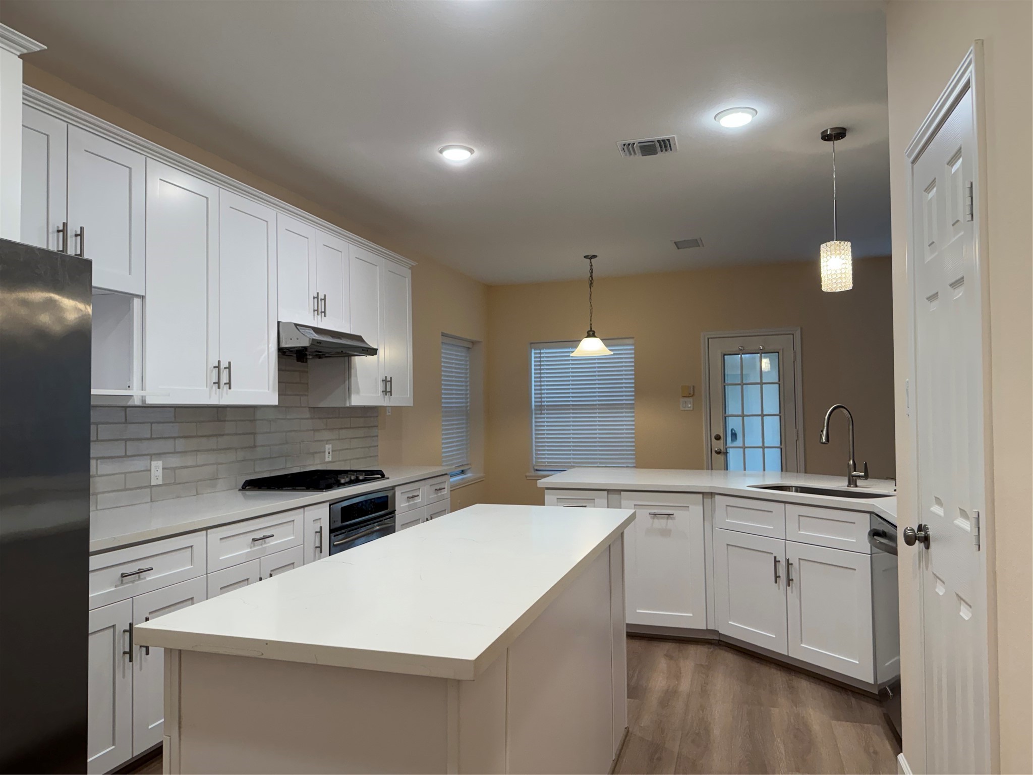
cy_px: 388
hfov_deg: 71.6
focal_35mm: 24
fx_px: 716
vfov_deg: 56.8
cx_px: 516
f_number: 1.78
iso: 160
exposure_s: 1/120
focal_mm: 6.76
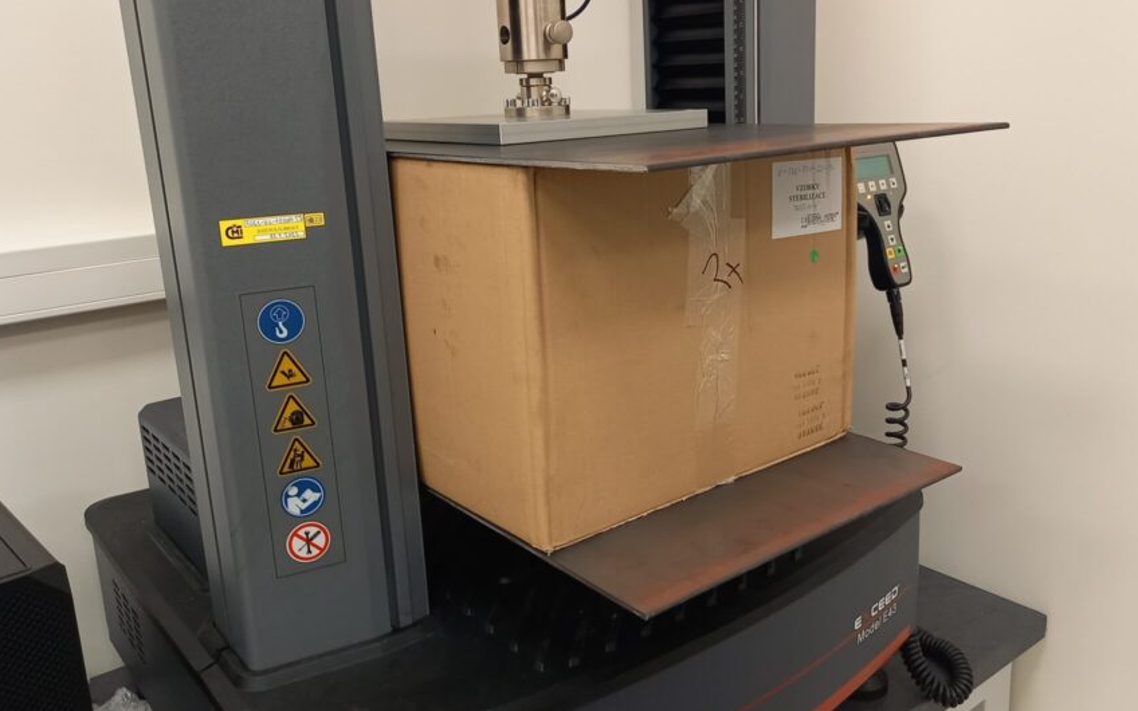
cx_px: 616
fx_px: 992
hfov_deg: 59.6
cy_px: 317
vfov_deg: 39.4
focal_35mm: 32
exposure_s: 1/50
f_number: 1.8
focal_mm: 4.65
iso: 320
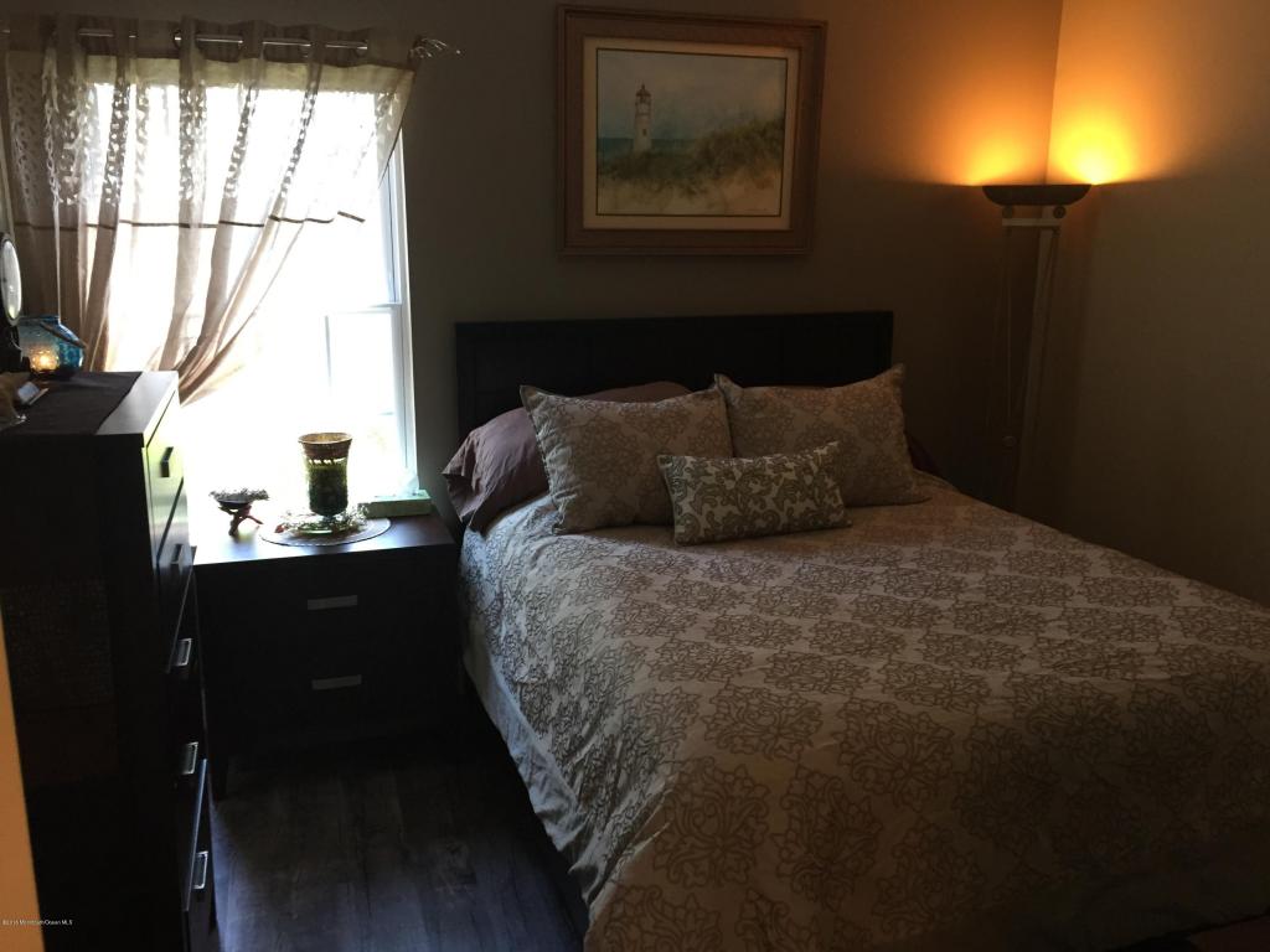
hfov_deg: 61.7
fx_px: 1064
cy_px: 476
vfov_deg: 48.2
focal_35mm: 29
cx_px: 635
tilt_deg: -12.8
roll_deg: -0.6
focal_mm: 4.15
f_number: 2.2
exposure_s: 1/30
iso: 100
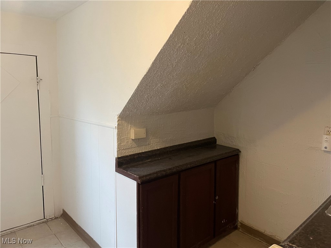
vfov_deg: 53.1
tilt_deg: -7.1
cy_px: 124
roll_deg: +0.7
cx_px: 166
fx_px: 249
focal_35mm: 26
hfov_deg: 67.3
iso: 320
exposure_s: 1/60
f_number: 1.6
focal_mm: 4.2
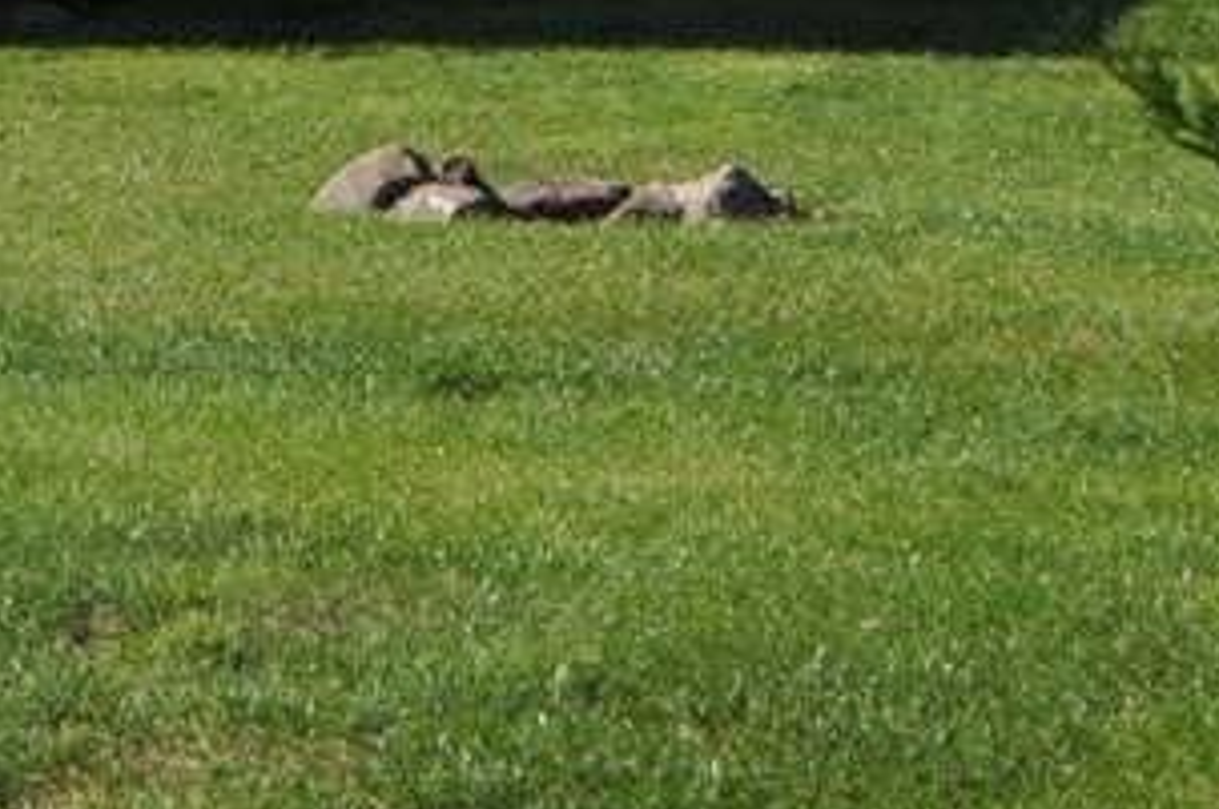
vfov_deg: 3.3
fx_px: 13726
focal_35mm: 406
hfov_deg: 4.9
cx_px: -1714
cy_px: -1332
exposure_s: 1/160
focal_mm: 40
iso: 200
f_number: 13
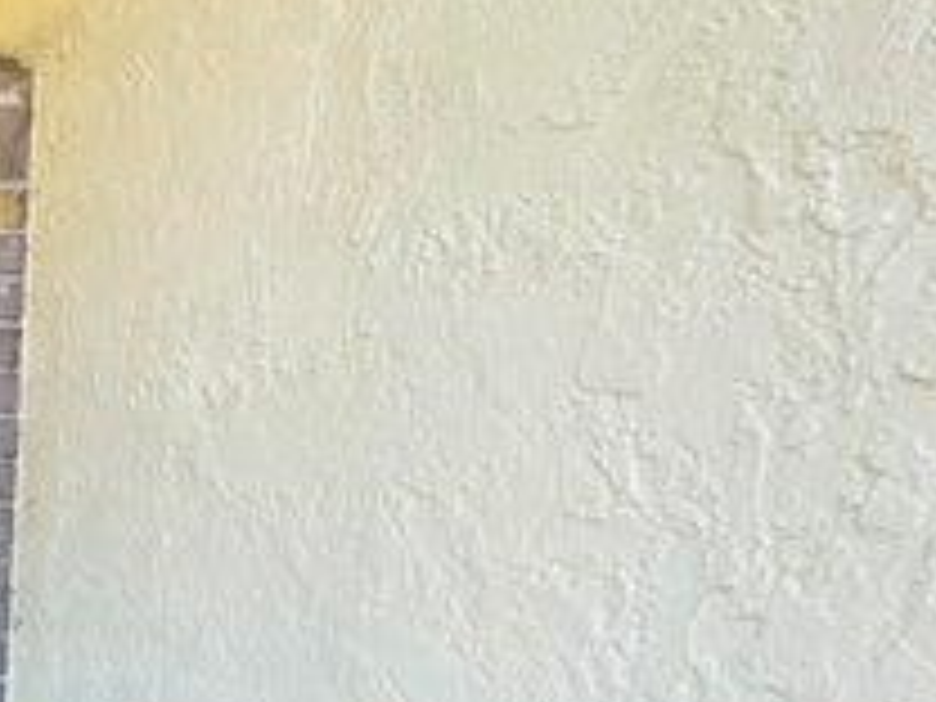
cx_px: -454
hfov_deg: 28.7
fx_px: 1163
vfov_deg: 32.0
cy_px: 626
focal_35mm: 43
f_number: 2.2
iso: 40
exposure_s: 1/170
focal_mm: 2.22
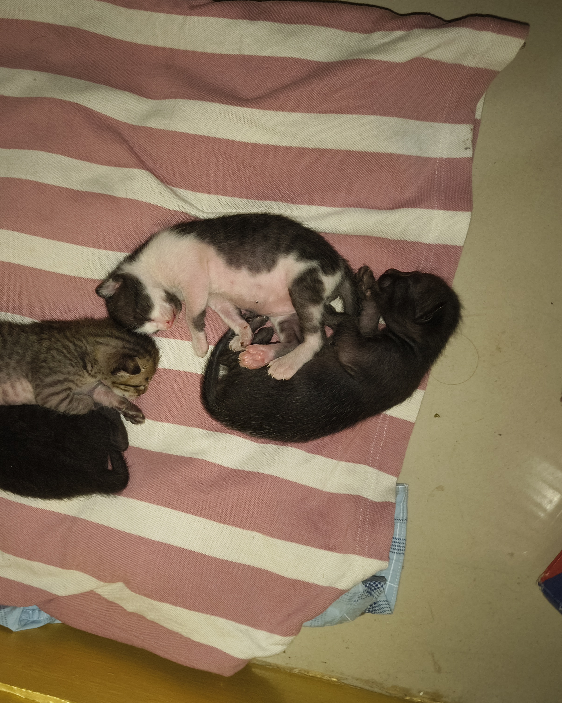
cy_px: 347
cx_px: 123
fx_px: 665
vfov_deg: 55.7
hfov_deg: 43.9
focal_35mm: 32
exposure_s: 1/50
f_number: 1.8
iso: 1891
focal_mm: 5.56
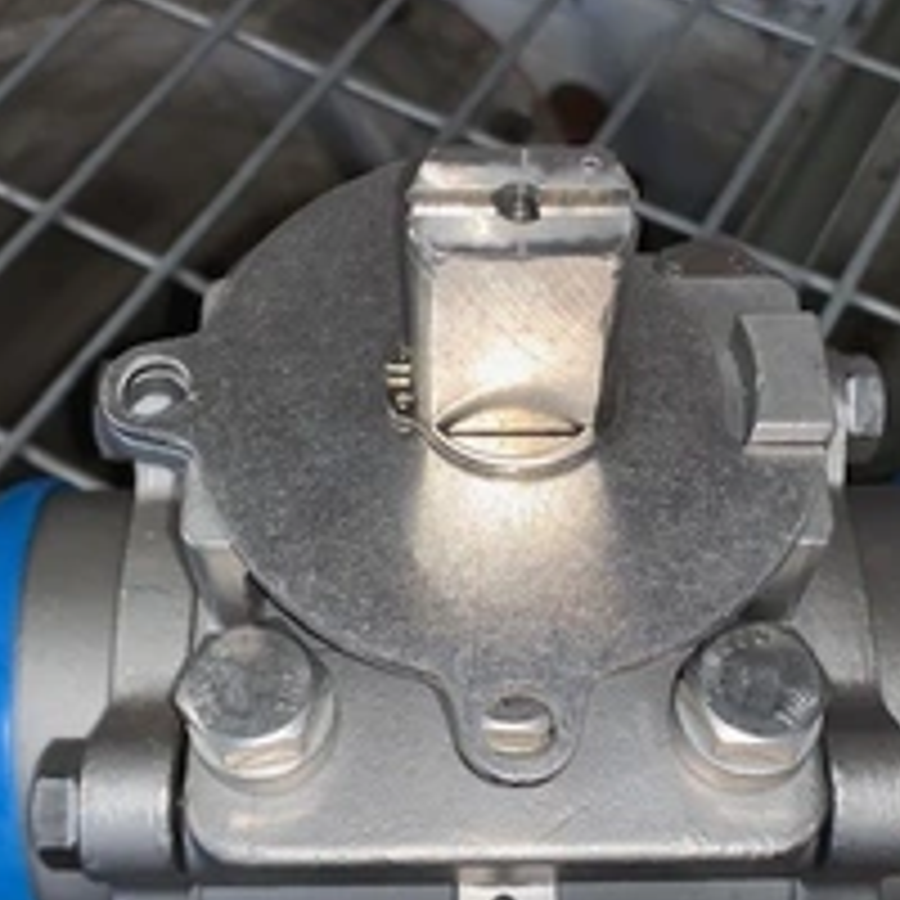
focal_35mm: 46
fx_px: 1353
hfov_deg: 36.8
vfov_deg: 36.7
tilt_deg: -59.1
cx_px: 495
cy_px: 513
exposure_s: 1/12
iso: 25
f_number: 1.8
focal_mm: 4.25
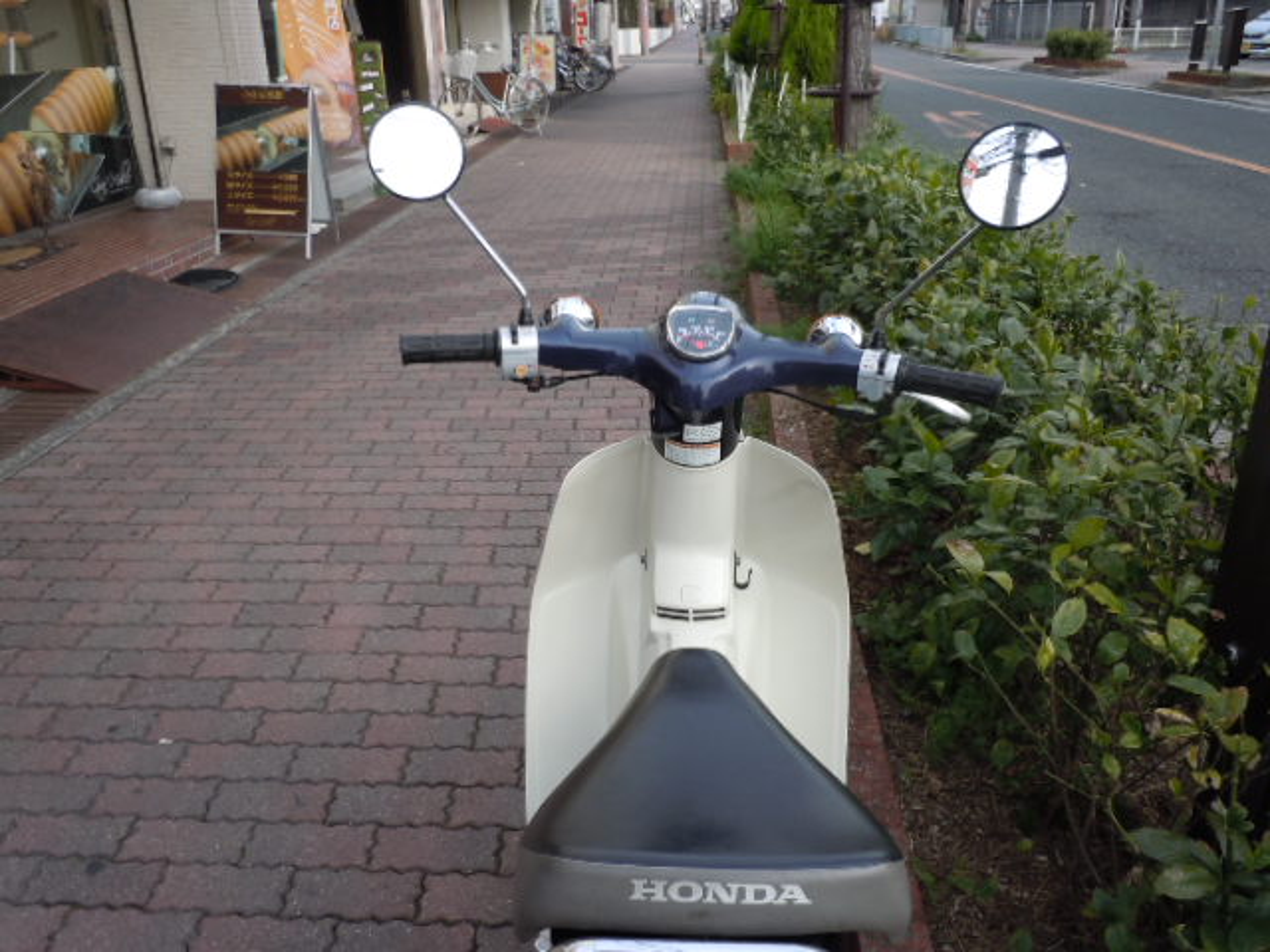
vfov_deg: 49.7
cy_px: 476
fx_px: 1027
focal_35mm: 28
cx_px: 635
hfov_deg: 63.4
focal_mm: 5
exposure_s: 1/125
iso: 100
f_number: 3.7
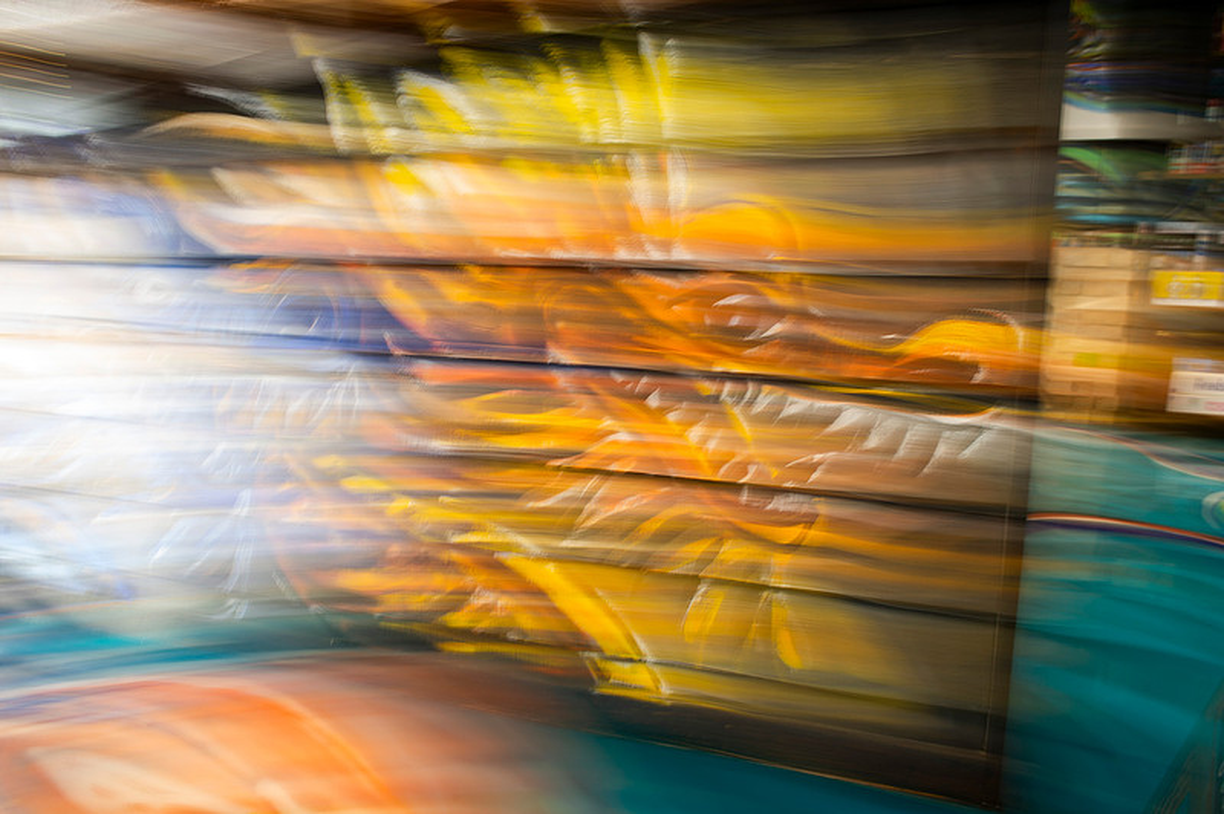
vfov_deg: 53.1
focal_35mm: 24
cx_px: 612
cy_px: 407
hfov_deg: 73.8
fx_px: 815
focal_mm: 24
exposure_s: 1.3
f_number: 9
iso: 50
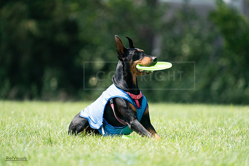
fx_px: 4151
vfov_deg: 2.3
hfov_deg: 3.4
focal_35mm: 600
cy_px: 83
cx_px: 124
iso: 2500
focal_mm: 600
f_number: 6.3
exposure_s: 1/4000
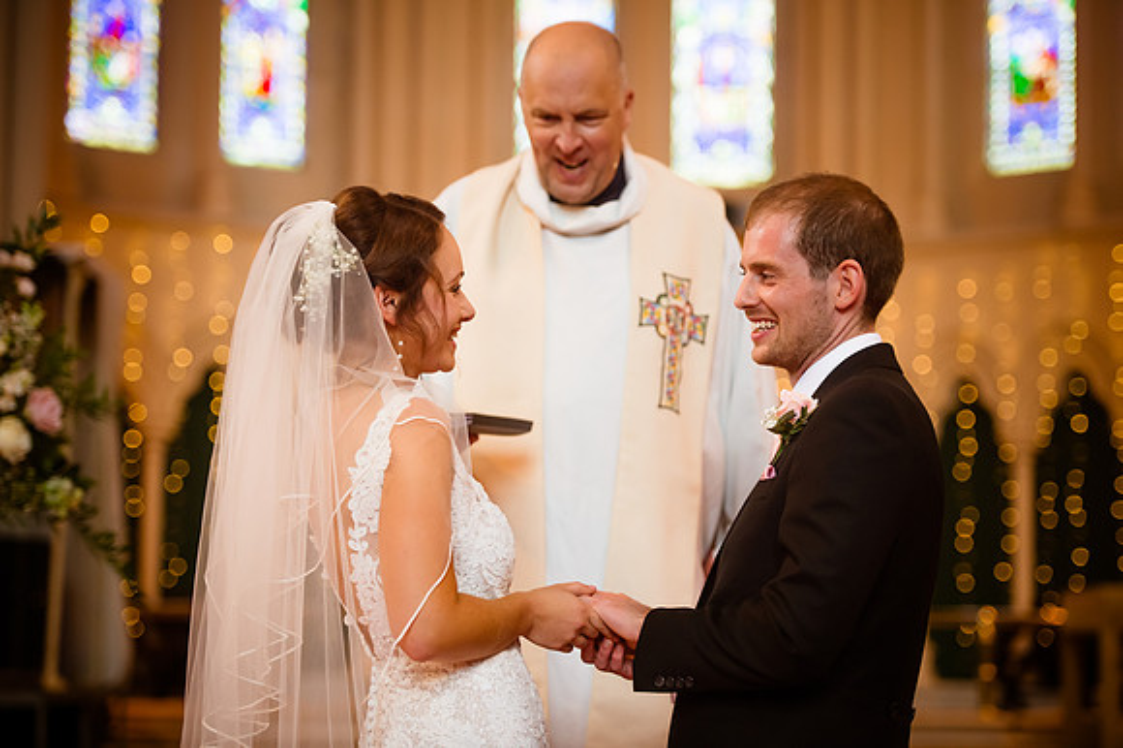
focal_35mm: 92
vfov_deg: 14.8
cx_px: 562
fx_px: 2868
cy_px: 374
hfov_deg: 22.2
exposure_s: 1/320
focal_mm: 92
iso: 1400
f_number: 2.8
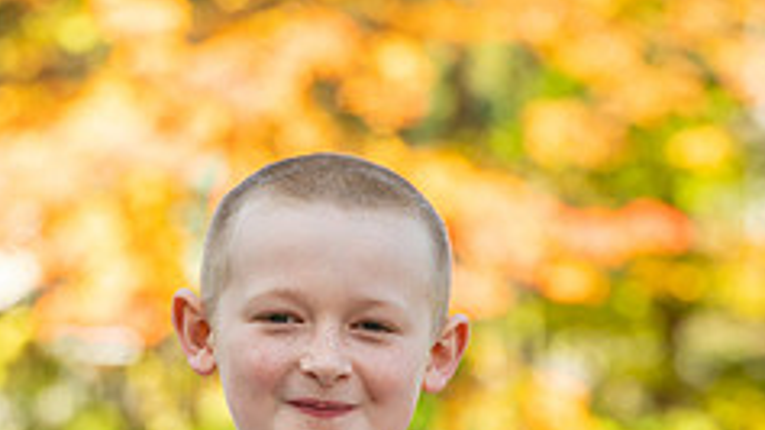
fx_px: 8069
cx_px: 370
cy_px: 689
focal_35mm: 398
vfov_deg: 3.0
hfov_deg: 5.4
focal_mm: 200
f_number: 6.3
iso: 100
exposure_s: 1/100
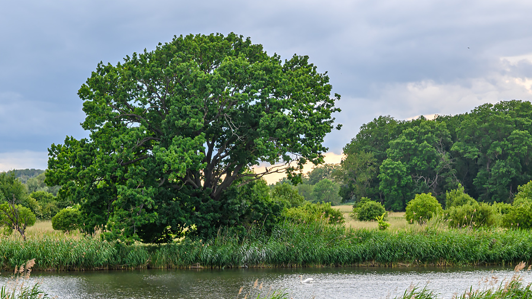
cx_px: 243
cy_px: 233
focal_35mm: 105
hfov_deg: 20.4
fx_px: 1481
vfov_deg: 11.5
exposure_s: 1/160
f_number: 6.3
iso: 200
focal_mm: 50
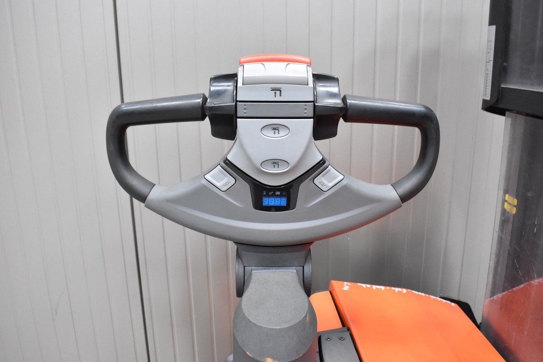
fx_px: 452
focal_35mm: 30
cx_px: 272
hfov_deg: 61.9
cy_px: 181
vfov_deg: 43.6
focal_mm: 20
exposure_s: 1/20
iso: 1600
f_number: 5
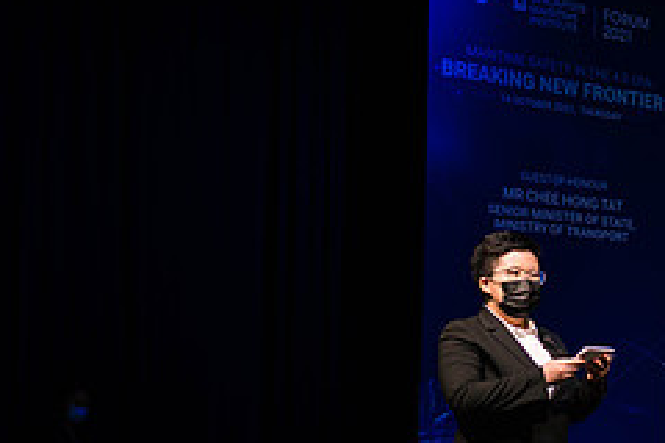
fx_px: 1625
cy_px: 453
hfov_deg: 21.5
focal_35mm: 88
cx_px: 790
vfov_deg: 15.2
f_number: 1.8
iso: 250
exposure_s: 1/100
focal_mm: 17
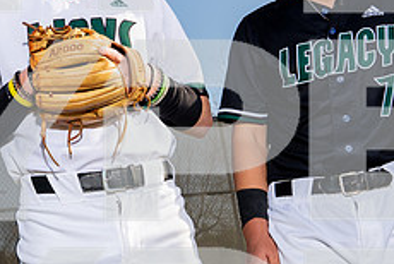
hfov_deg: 27.1
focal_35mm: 73
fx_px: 800
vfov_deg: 18.7
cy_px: 131
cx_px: 70
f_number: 8
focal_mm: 29
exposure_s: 1/250
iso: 100
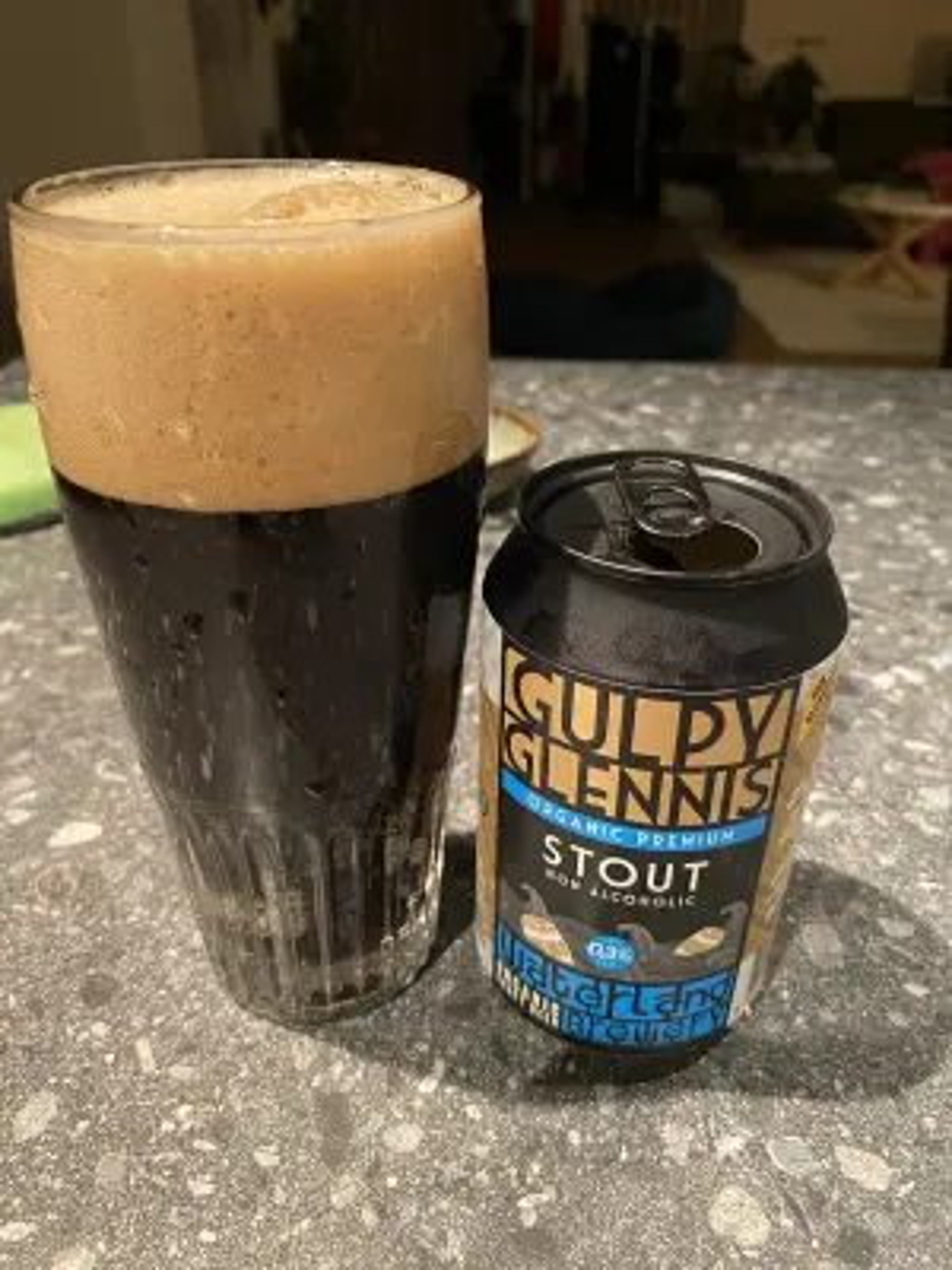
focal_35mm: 26
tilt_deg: -29.6
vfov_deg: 67.3
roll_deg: +0.4
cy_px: 635
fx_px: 953
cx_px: 476
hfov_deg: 53.1
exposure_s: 1/25
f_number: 1.8
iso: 500
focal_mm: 4.25
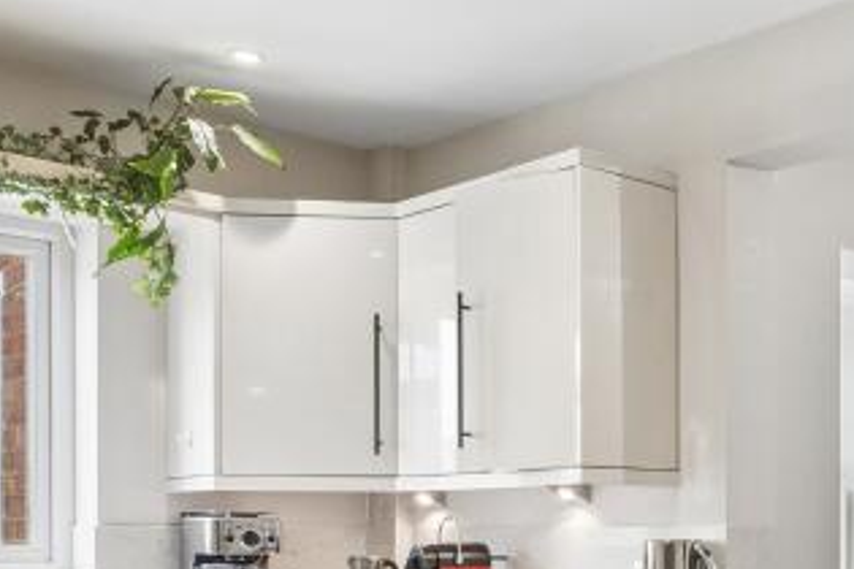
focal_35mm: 52
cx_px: 930
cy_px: 554
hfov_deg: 33.5
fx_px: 1233
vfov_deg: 24.9
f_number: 8
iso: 640
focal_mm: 16
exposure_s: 1/50
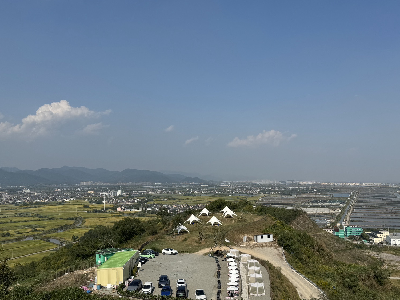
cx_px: 242
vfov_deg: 44.1
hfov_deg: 56.3
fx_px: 370
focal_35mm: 32
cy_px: 163
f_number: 1.78
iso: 80
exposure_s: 1/7092
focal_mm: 6.86
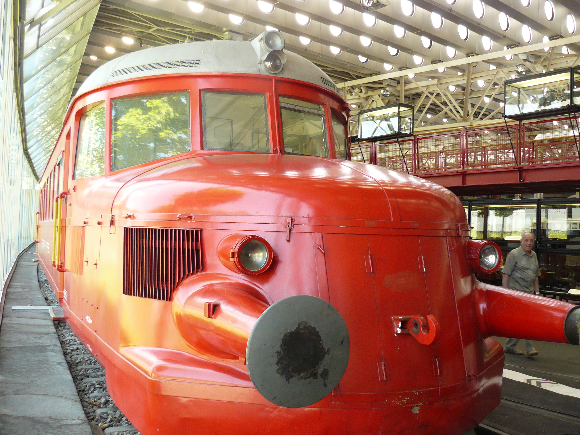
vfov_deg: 39.7
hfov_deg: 51.4
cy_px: 218
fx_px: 603
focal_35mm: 36
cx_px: 290
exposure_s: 1/30
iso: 100
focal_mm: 6
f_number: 2.8
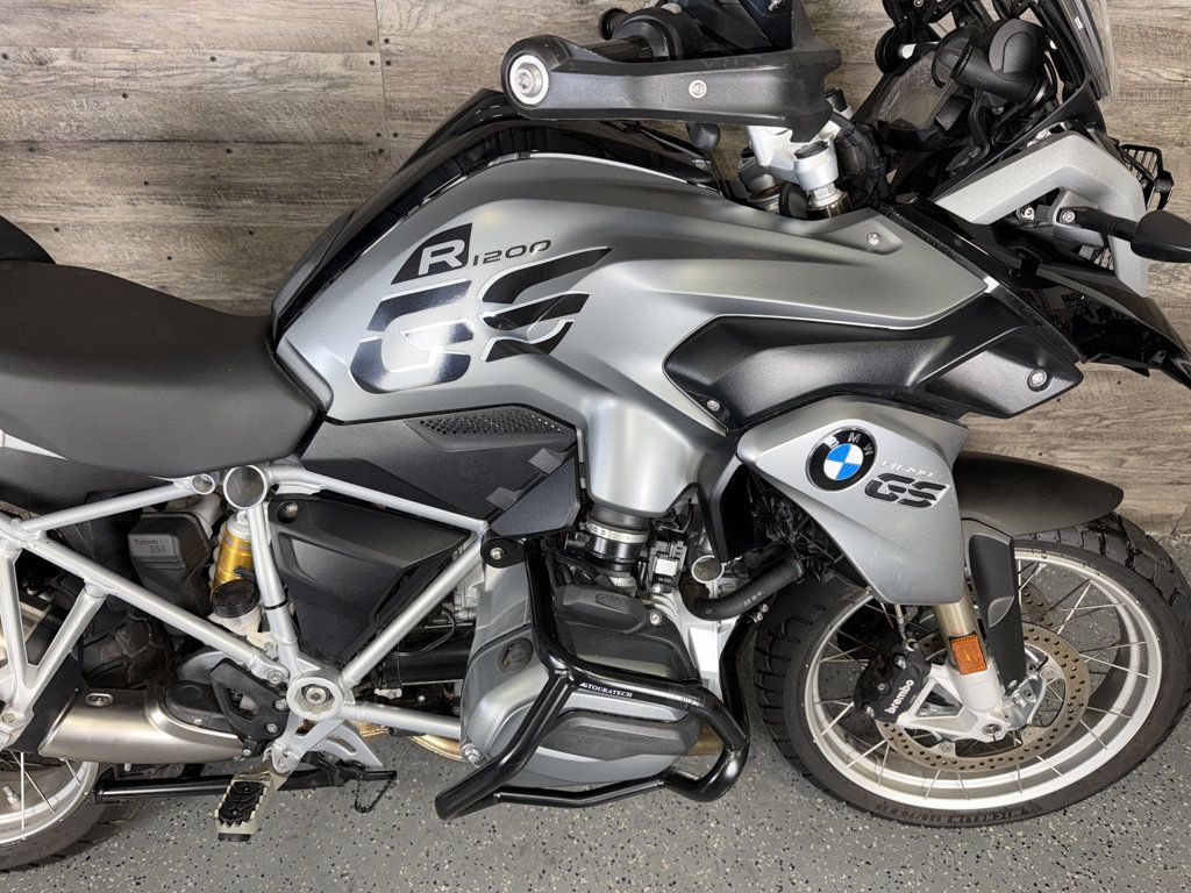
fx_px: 826
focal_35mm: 24
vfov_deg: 56.8
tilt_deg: -32.6
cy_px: 446
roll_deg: -1.5
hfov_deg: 71.6
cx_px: 596
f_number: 1.78
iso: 64
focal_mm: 6.76
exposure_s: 1/22
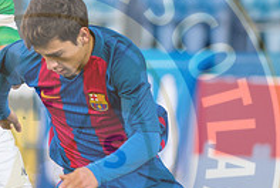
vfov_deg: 1.0
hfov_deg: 1.6
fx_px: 10298
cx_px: 43
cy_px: 142
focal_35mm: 1322
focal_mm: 300
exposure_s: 1/1000
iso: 800
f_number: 3.2
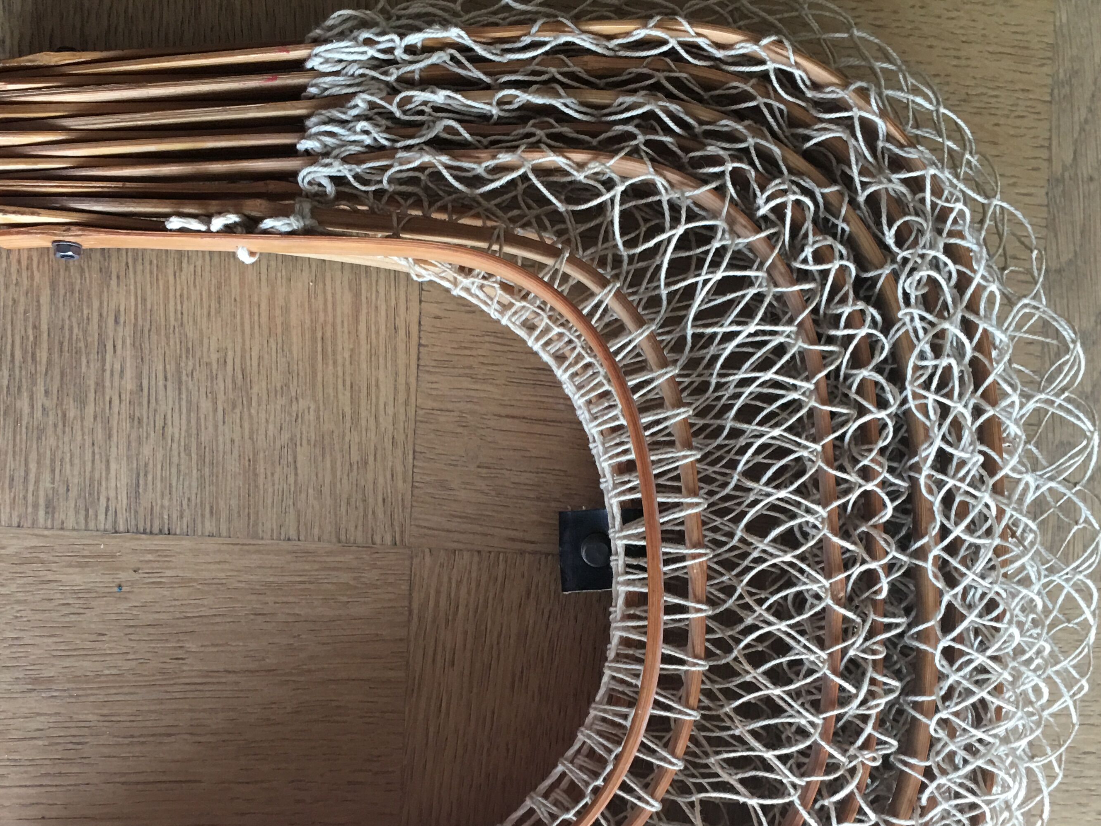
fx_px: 1400
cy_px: 533
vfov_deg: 32.7
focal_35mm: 44
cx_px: 516
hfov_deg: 42.9
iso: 50
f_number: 2.2
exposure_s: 1/33
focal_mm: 4.15
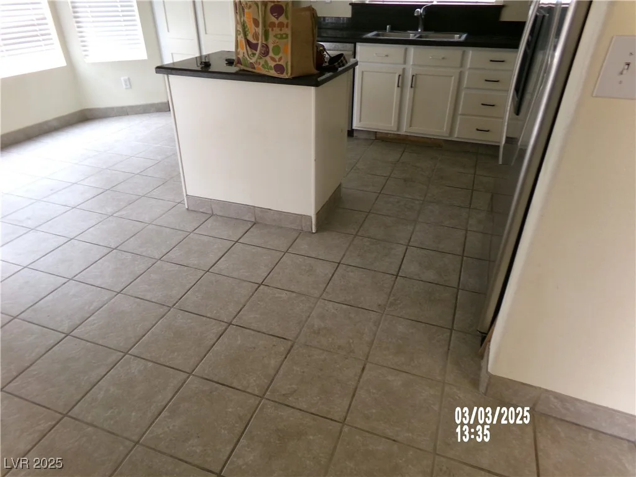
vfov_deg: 56.8
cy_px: 238
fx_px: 441
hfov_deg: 71.6
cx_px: 318
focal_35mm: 24
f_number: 3.7
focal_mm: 4.3
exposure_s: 1/28
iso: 200
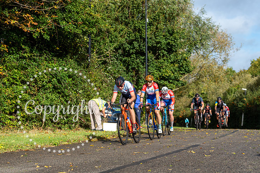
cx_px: 130
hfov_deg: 23.6
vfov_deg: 15.9
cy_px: 86
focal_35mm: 86
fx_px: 621
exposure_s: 1/2000
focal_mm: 86
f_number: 4
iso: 200
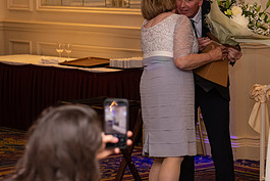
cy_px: 58
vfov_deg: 9.0
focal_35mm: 153
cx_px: 192
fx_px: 1148
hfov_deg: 13.4
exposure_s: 1/160
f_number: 3.5
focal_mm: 70
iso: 800
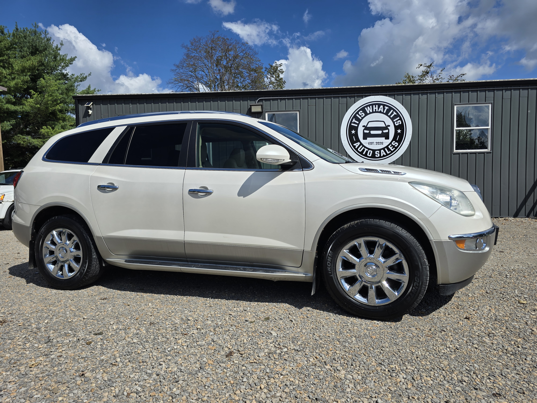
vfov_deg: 58.9
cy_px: 202
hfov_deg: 73.9
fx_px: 357
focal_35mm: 23
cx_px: 268
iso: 12
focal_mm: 6.3
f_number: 1.7
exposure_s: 1/1369
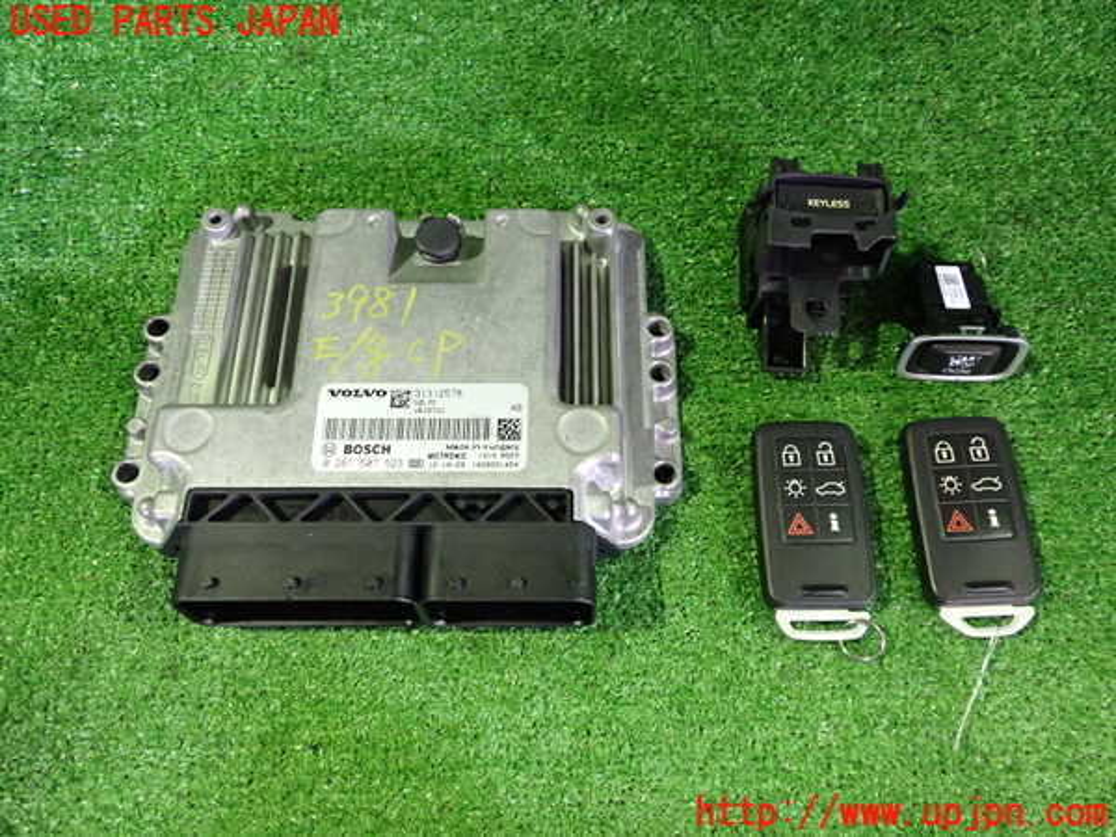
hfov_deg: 60.0
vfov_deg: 46.8
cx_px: 558
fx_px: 967
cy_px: 418
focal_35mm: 30
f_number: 2.3
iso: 800
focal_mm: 5.4
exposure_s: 1/30
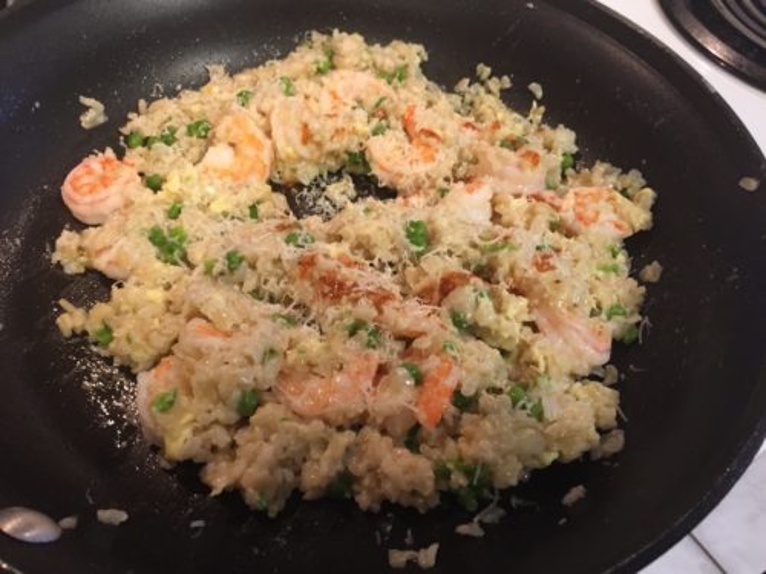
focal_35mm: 29
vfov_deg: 48.2
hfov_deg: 61.7
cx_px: 383
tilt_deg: -52.4
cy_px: 287
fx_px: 642
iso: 200
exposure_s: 1/30
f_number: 2.2
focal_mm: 4.15
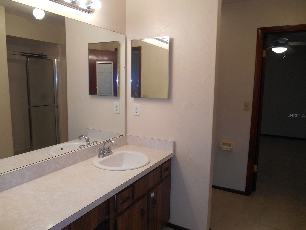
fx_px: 230
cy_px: 115
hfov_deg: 67.3
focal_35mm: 26
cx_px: 153
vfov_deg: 53.1
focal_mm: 4.7
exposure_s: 1/30
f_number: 3.4
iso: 110
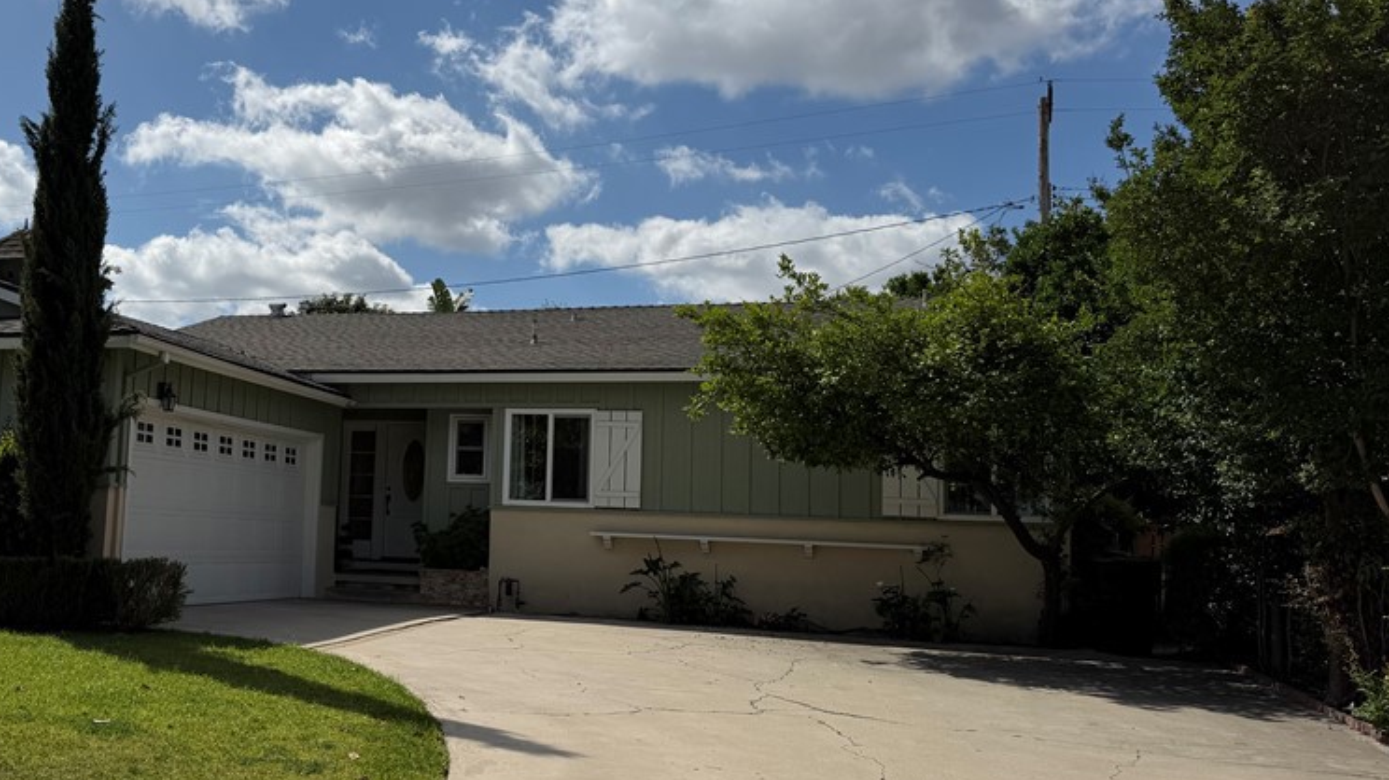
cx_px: 450
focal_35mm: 36
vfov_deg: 32.8
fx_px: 1326
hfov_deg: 54.1
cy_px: 386
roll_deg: -2.0
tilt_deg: +5.0
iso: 80
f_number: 1.78
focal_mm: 6.76
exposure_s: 1/11905
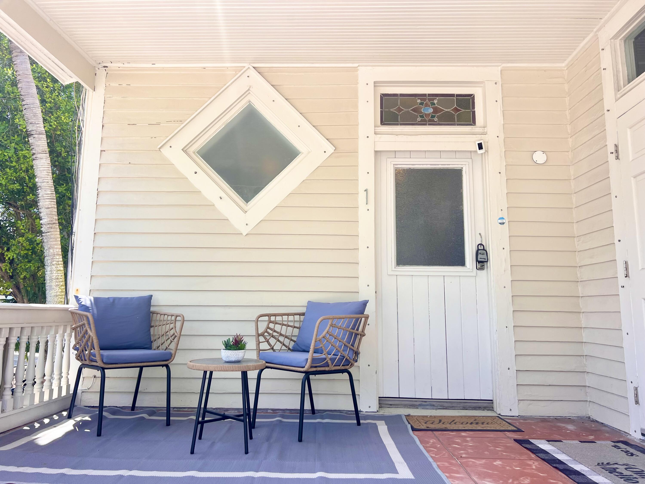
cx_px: 322
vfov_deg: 53.1
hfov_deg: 67.3
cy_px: 242
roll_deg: -0.5
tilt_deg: +8.9
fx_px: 484
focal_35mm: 26
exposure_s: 1/1266
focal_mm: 5.7
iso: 50
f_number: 1.5
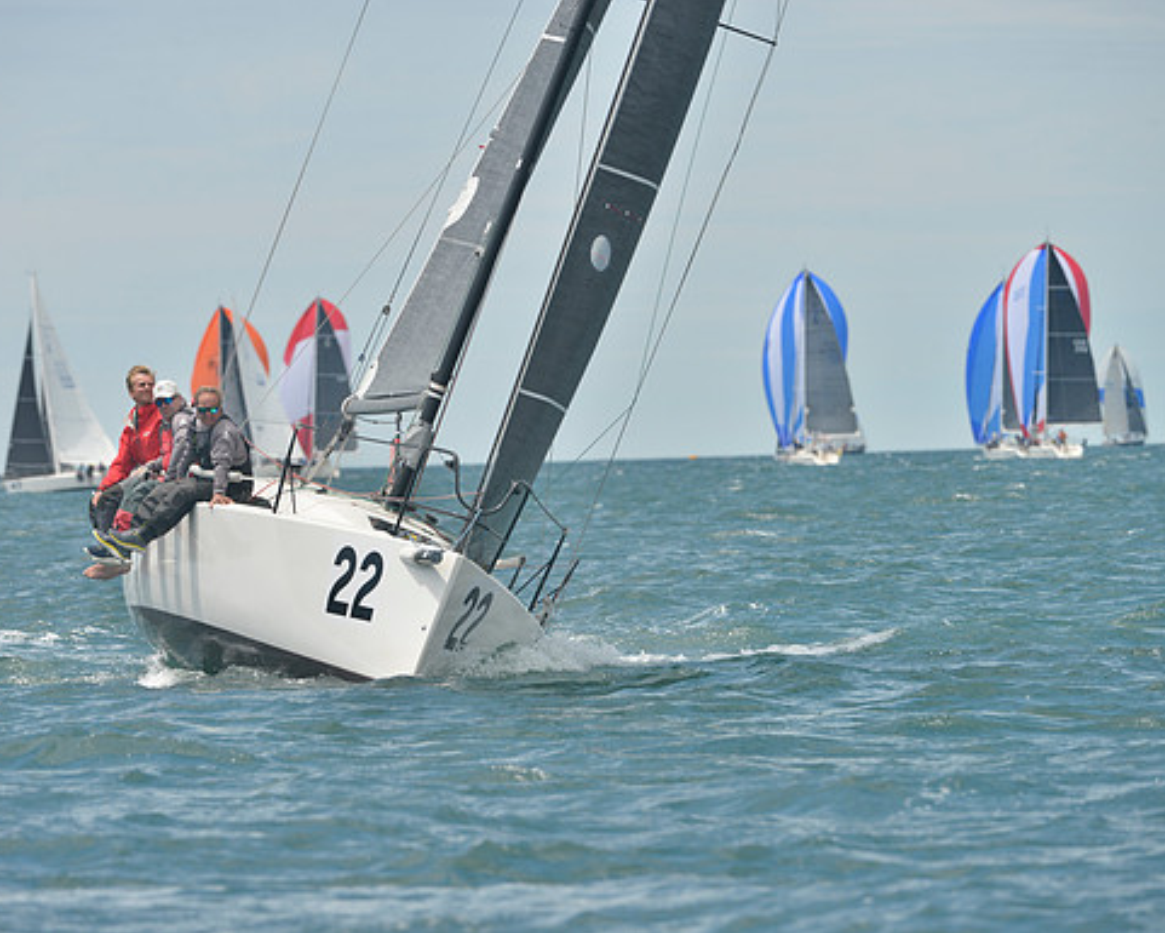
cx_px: 511
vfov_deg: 6.2
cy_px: 466
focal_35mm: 249
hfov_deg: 7.8
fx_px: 8587
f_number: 8
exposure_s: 1/1000
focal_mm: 220
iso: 280
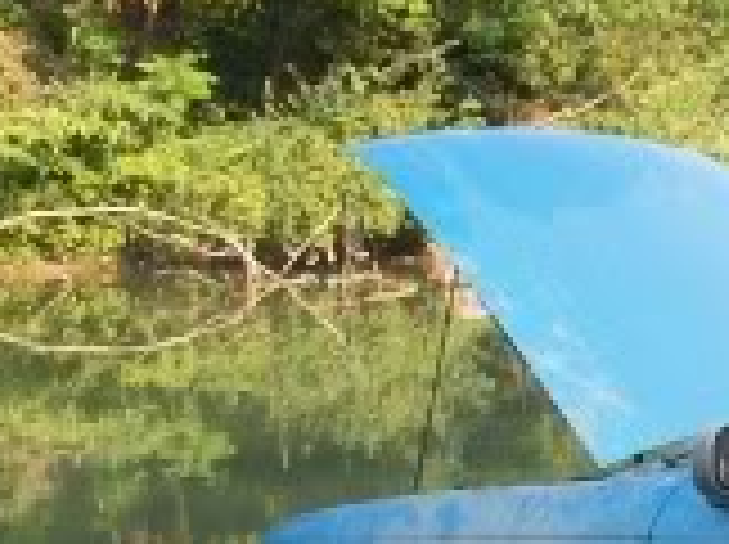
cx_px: 1274
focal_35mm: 168
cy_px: 656
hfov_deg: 11.1
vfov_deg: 8.7
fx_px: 3533
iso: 64
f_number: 2.8
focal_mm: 5.7
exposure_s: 1/229
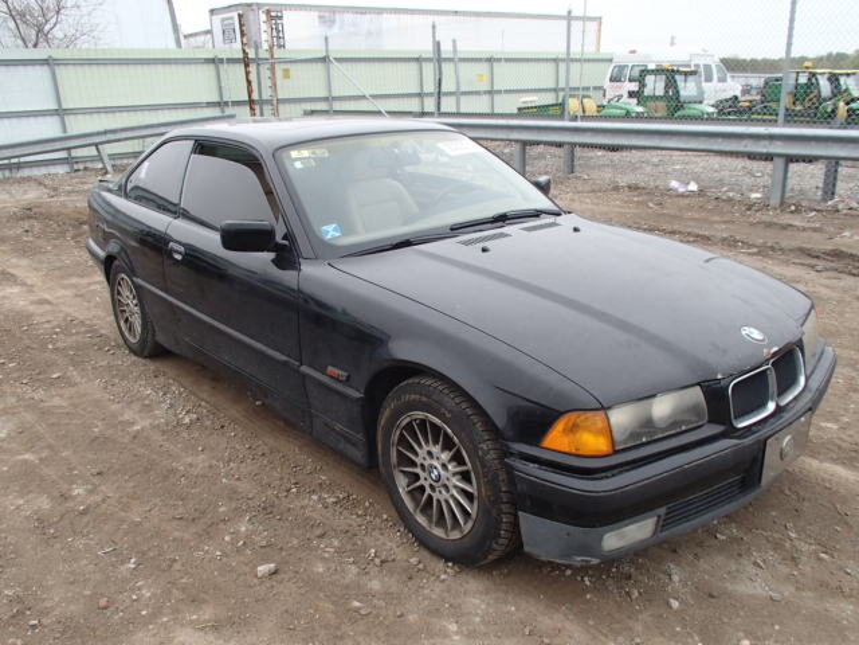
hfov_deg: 63.4
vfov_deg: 49.7
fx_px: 695
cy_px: 322
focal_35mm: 28
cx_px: 430
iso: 100
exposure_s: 1/125
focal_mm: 5
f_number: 3.9
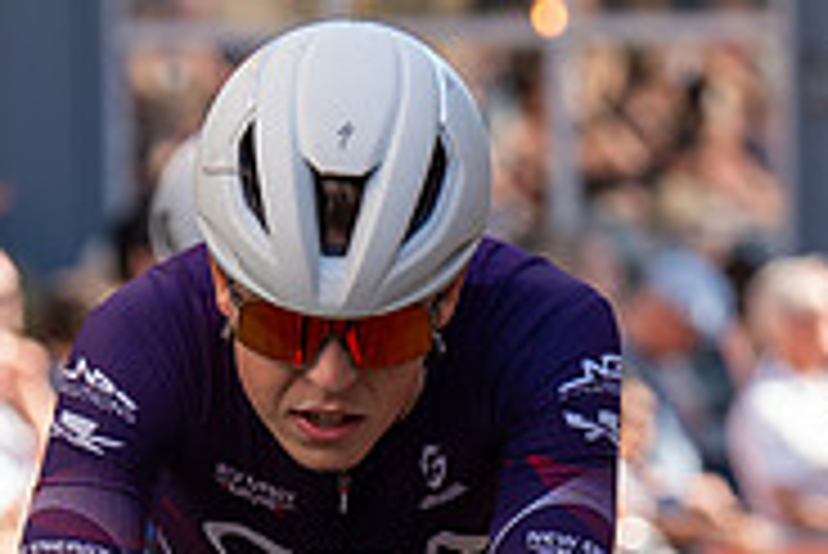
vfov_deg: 2.1
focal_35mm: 644
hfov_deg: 3.2
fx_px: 14823
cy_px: 511
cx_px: 539
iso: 500
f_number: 4
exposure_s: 1/1000
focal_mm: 132
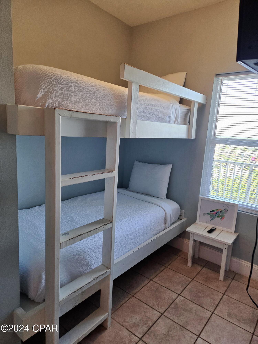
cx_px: 129
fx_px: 229
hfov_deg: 58.9
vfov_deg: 73.9
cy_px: 172
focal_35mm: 23
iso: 125
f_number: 1.8
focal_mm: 5.4
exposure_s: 1/120
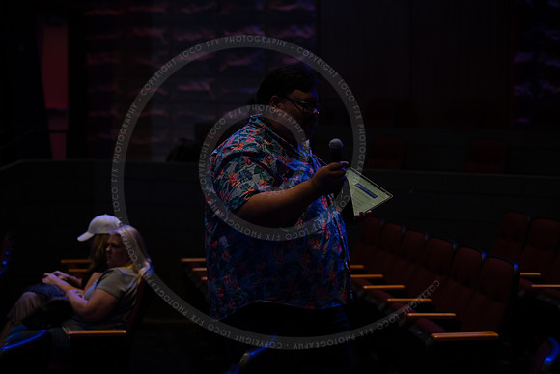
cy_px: 187
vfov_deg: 18.7
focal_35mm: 73
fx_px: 1136
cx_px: 280
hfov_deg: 27.7
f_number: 2.5
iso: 1000
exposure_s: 1/250
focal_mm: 73
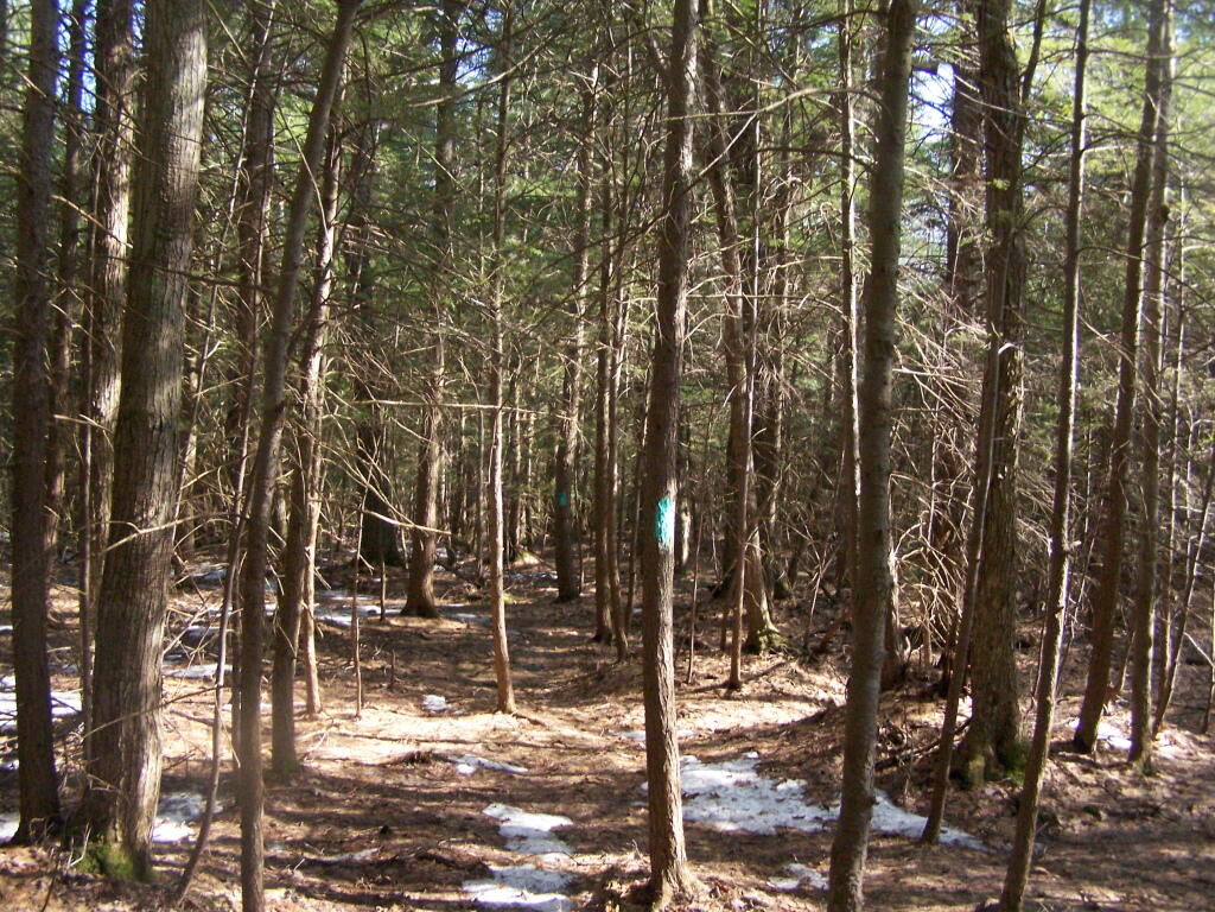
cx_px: 608
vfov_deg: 37.7
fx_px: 1334
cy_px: 456
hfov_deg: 49.0
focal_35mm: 38
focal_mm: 6.3
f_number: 2.8
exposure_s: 1/500
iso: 400
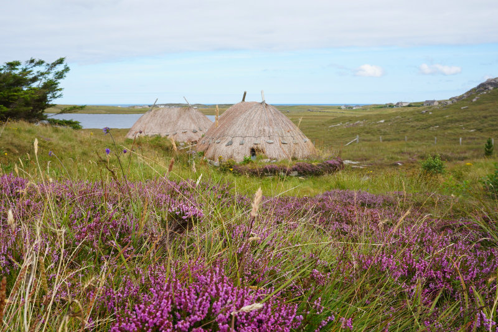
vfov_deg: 40.0
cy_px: 166
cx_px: 249
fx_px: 456
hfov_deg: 57.2
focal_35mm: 33
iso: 100
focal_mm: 22
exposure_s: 1/80
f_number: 11
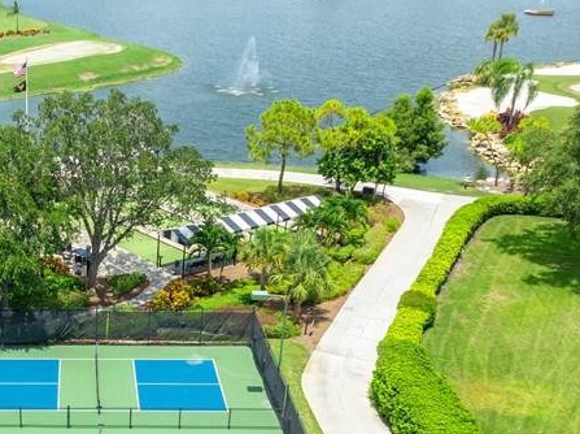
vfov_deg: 25.6
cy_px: 398
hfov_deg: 33.0
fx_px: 920
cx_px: 44
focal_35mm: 55
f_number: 2.8
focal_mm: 12.29
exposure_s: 1/500
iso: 100
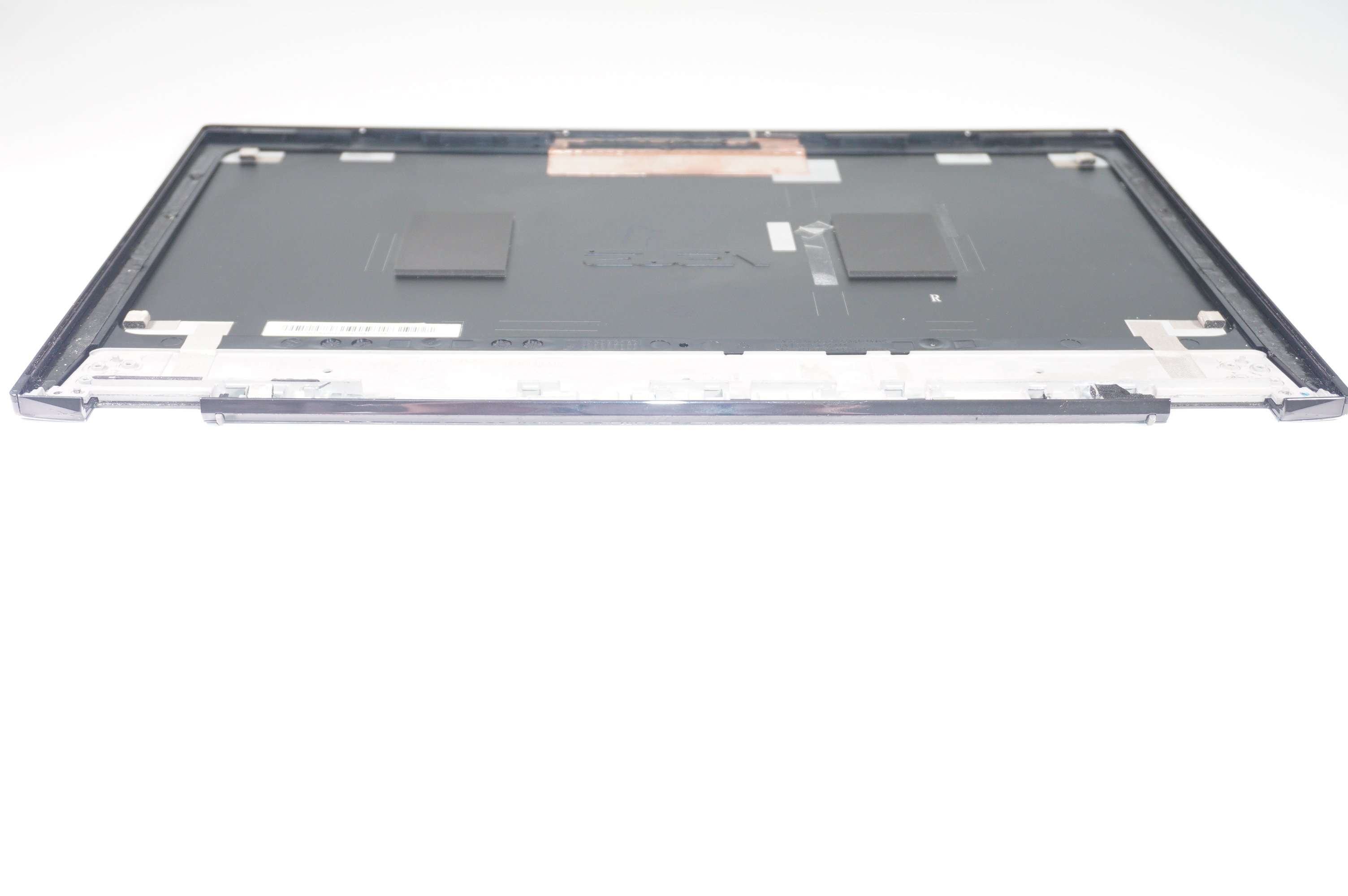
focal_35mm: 42
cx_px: 674
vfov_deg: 31.8
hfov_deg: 46.4
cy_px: 448
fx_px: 1571
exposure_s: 1/50
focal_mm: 28
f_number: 5
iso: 500
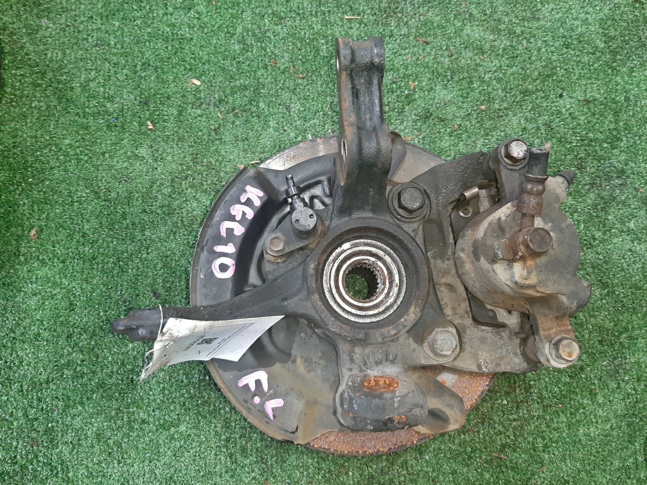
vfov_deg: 53.1
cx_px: 324
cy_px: 242
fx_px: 486
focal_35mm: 26
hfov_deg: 67.3
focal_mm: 3.93
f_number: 1.7
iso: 186
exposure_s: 1/33
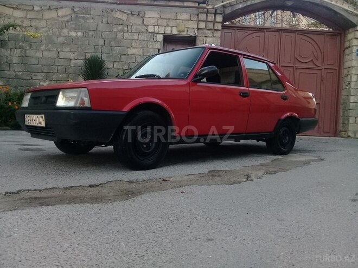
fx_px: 321
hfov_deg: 58.4
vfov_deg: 45.4
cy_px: 134
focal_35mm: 31
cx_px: 179
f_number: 2.2
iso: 80
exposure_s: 1/33
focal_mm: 3.3
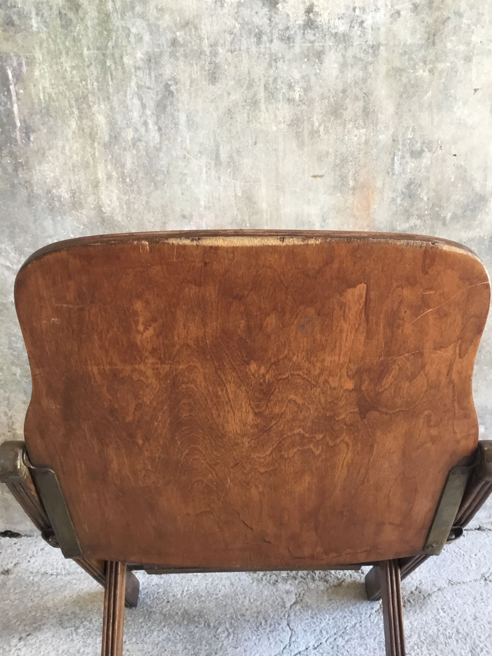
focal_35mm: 33
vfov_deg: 55.3
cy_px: 319
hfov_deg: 42.9
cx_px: 259
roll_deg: +2.6
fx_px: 625
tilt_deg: -20.7
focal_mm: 3.3
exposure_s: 1/33
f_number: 2.4
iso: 50
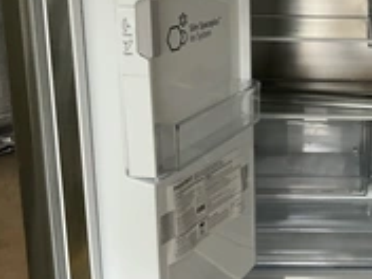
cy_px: 85
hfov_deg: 27.6
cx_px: 376
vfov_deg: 22.1
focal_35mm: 66
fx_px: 709
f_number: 1.8
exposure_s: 1/60
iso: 125
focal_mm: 3
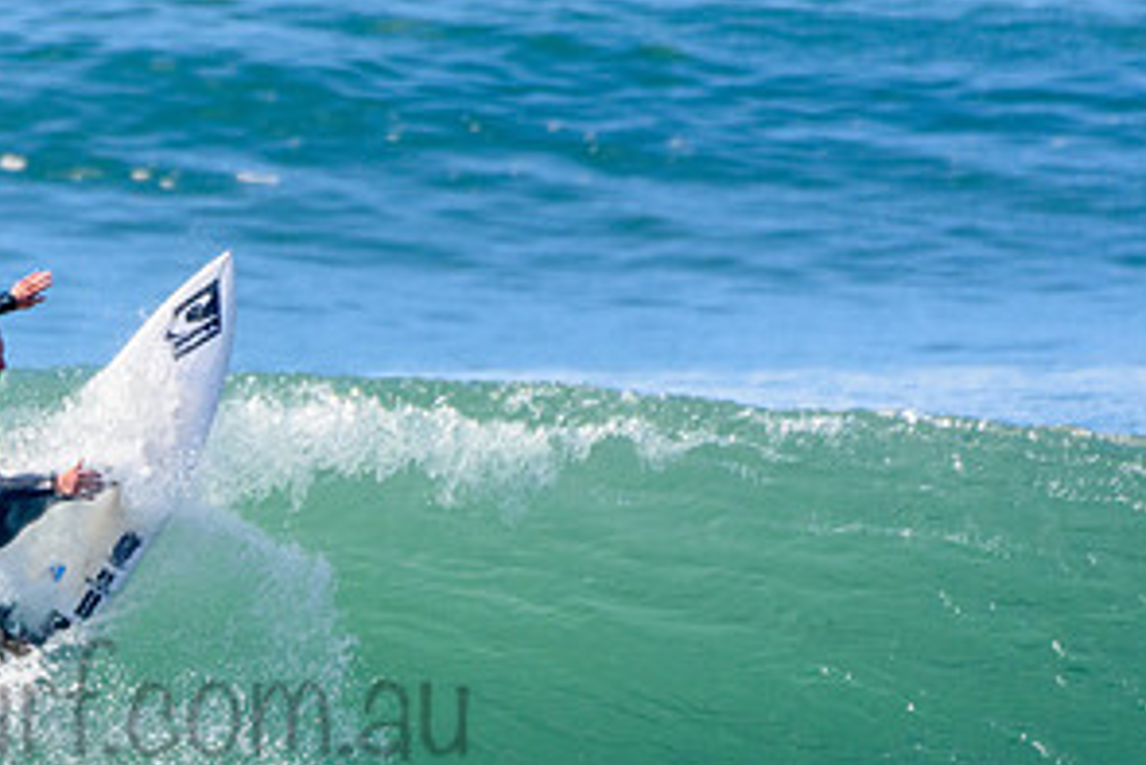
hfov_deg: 1.4
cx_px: 58
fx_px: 46975
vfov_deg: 0.9
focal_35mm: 1475
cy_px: 666
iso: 450
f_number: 5.6
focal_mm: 500
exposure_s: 1/2000
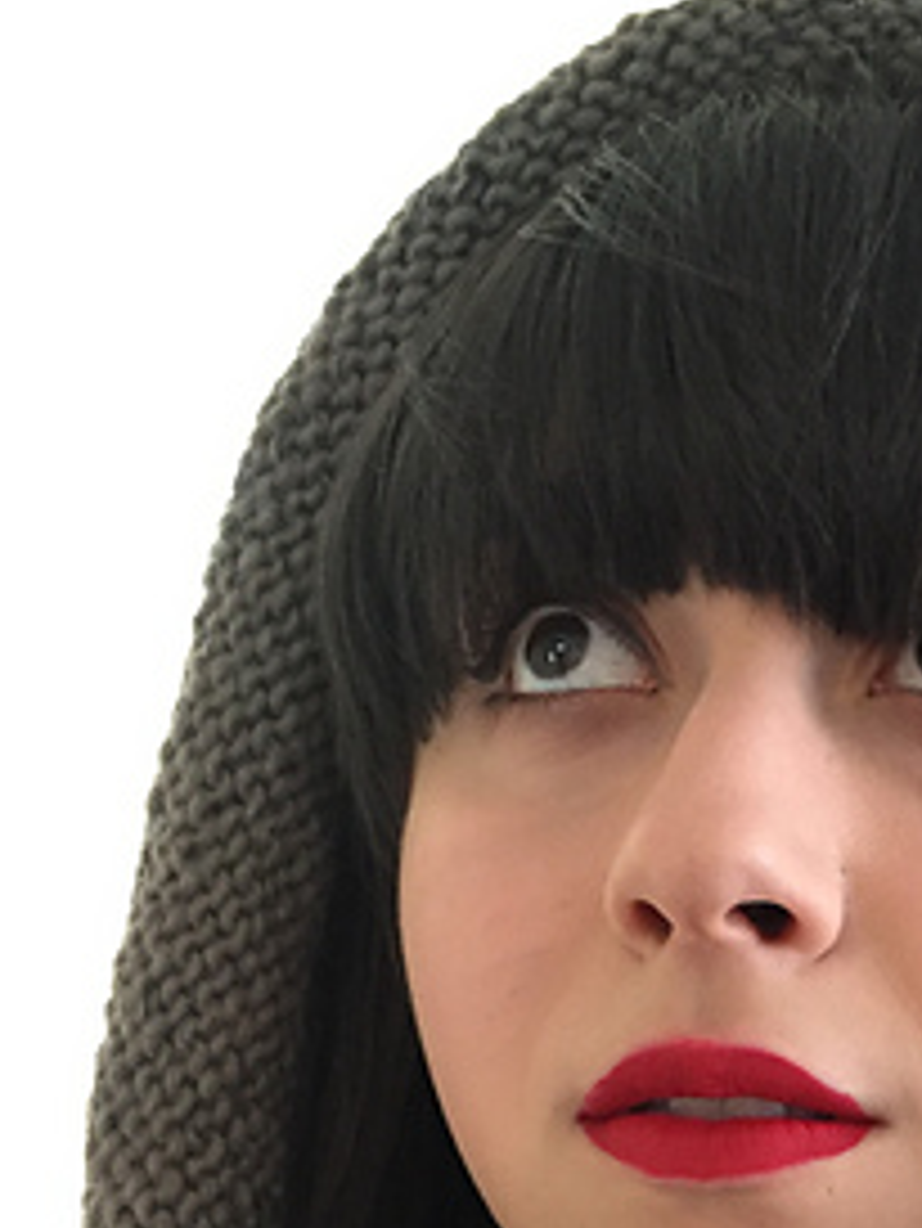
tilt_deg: -7.7
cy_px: 1385
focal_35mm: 68
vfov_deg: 26.1
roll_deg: -0.9
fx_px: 2413
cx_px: 944
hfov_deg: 20.8
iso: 200
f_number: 2.2
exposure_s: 1/30
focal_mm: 4.15
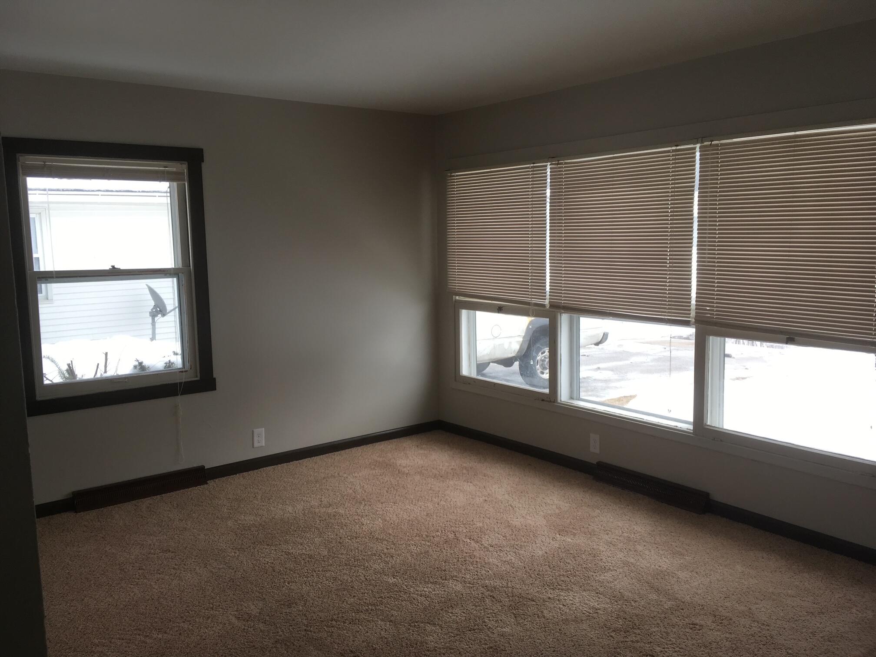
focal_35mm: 29
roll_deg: +0.9
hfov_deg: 61.7
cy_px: 328
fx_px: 734
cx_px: 438
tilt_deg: -9.1
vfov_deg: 48.2
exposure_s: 1/377
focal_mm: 4.15
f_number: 2.2
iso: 25
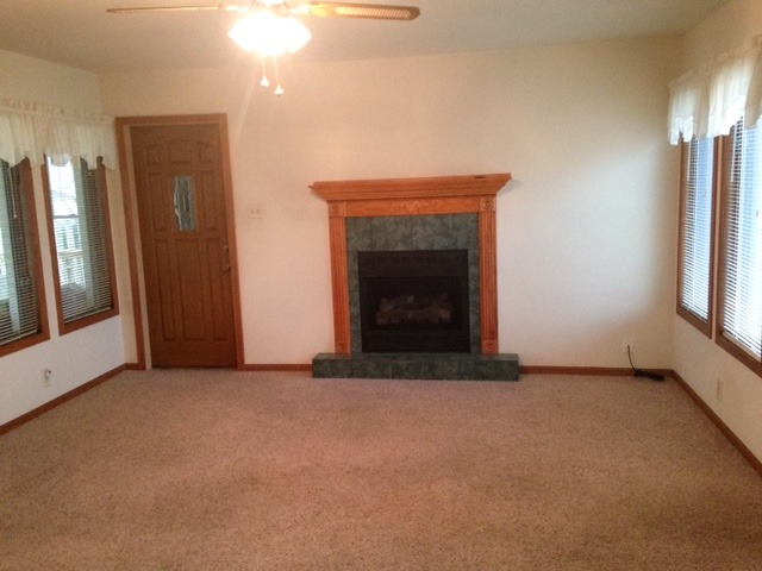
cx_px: 381
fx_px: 726
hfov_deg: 55.4
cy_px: 286
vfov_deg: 42.9
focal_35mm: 33
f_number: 2.4
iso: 400
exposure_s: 1/20
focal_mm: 4.12
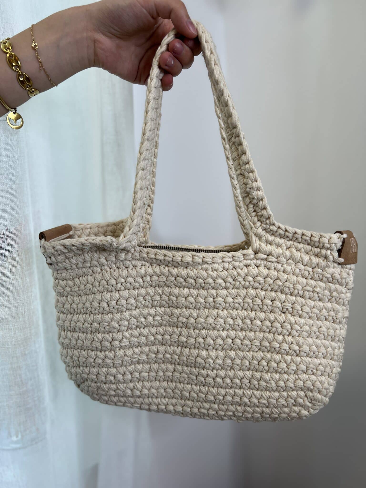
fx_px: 367
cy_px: 244
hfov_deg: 53.1
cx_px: 183
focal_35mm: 26
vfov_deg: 67.3
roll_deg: +3.3
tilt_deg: -9.4
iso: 40
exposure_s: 1/177
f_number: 1.5
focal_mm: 5.7
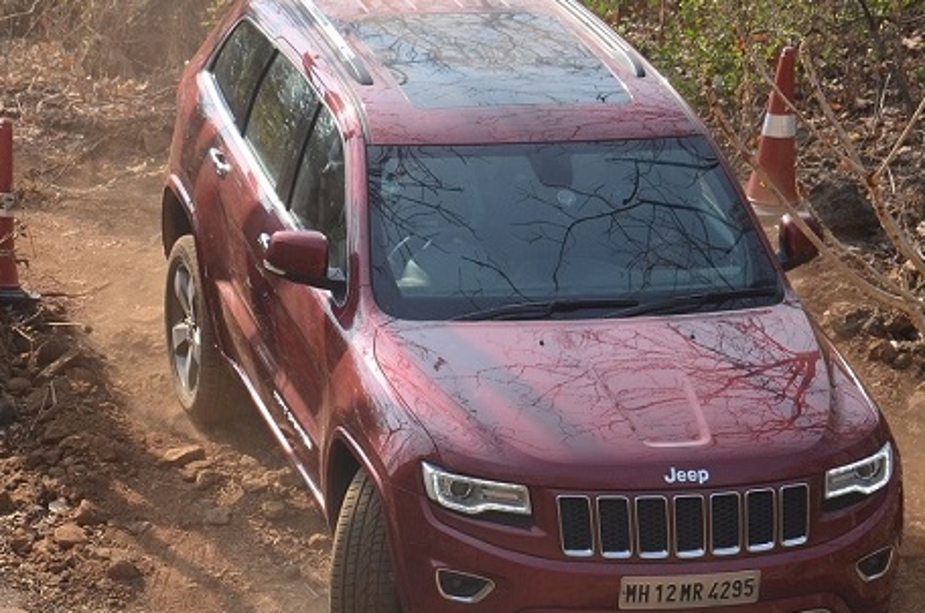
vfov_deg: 7.8
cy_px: 544
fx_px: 4487
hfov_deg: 11.8
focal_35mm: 175
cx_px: 377
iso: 200
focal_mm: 52
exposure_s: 1/200
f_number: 7.1
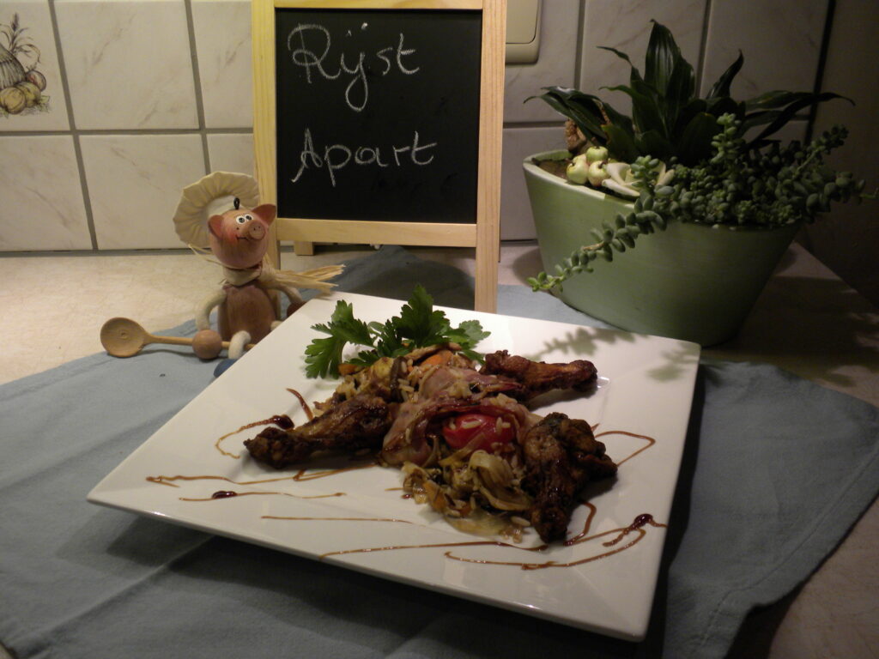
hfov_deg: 50.1
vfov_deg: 38.7
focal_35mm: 37
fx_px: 940
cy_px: 330
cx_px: 440
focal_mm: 6.6
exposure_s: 1/70.1
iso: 160
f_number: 3.5
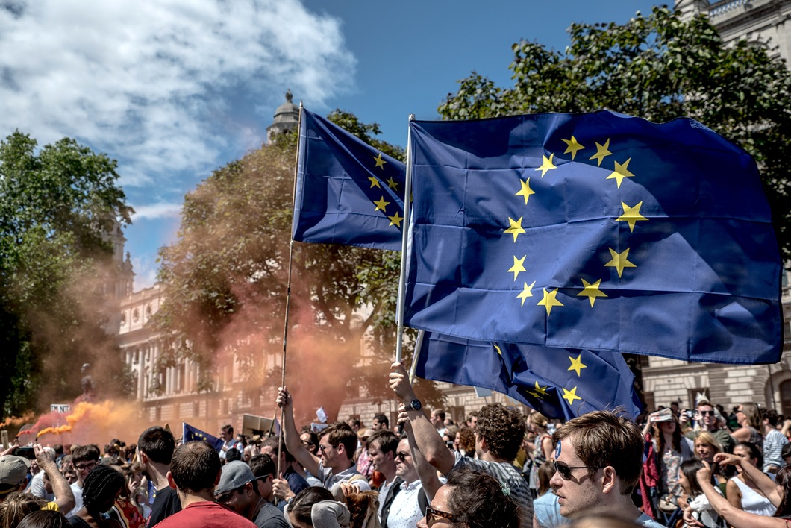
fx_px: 747
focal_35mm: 34
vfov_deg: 38.9
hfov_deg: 55.8
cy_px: 264
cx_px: 396
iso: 200
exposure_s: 1/800
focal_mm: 34
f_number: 5.6
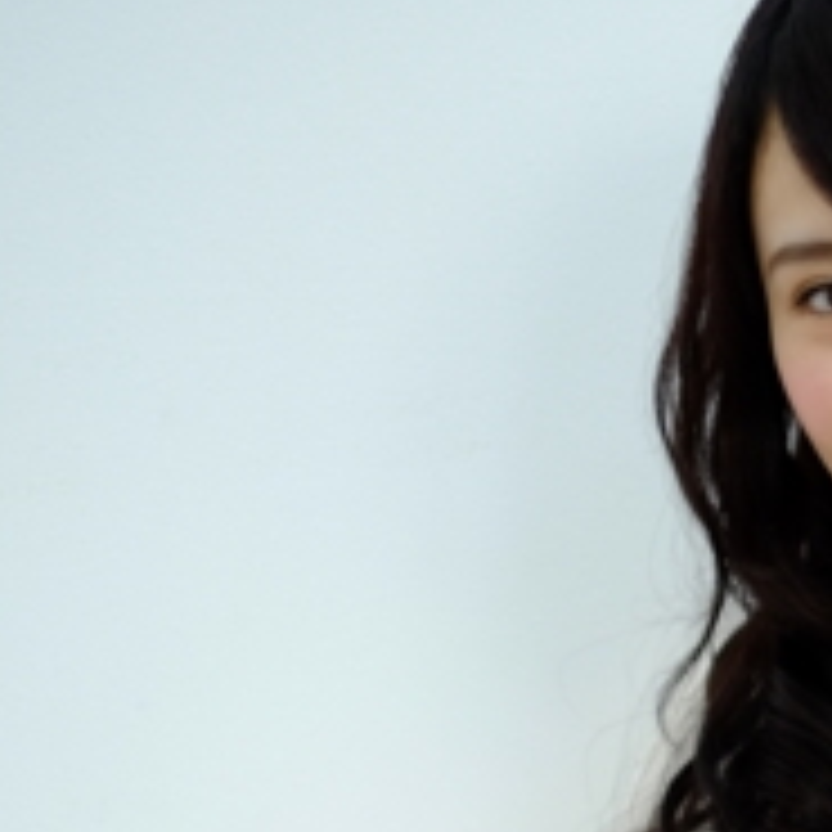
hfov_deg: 11.0
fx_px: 4242
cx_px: 956
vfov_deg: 11.0
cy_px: 1025
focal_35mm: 156
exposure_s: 1/300
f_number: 1.4
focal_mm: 35
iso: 200
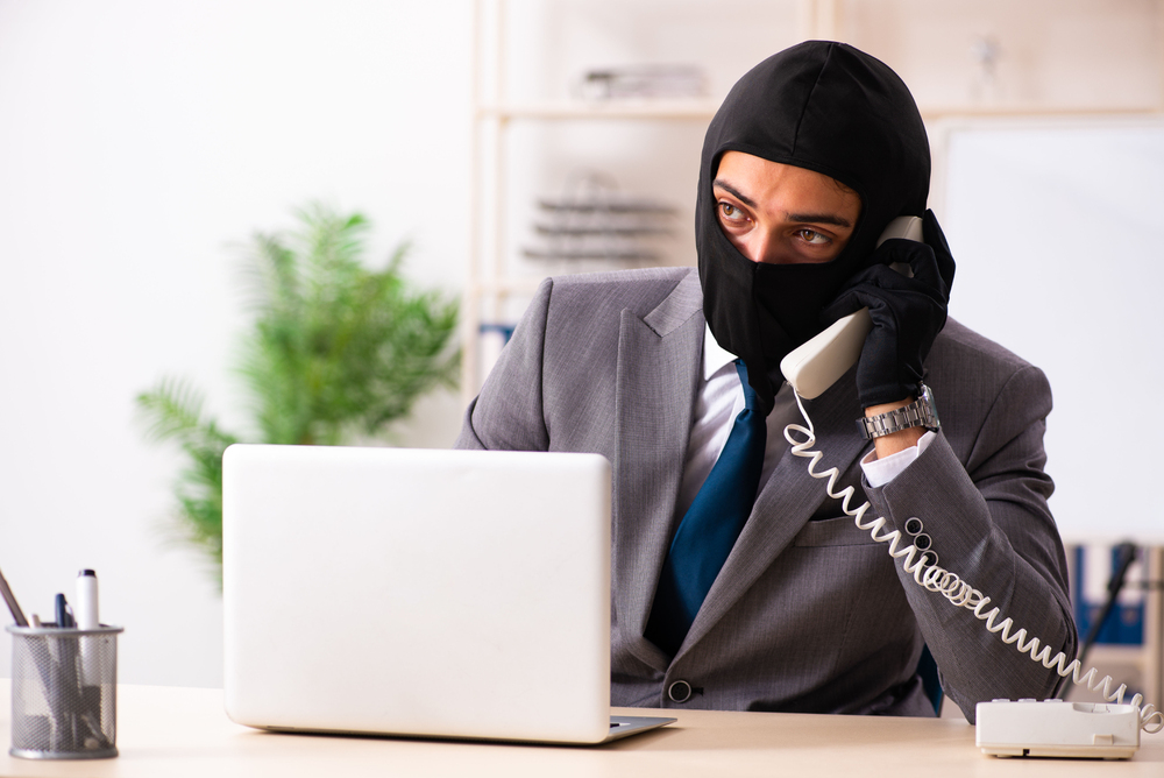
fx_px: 3397
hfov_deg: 19.4
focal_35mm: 105
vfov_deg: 13.1
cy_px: 389
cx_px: 582
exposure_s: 1/100
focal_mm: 105
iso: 125
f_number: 5
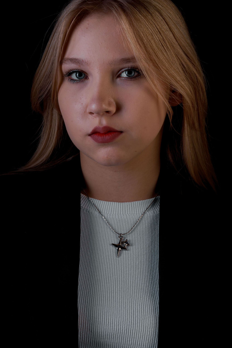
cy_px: 161
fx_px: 1866
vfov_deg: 10.7
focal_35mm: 193
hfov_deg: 7.1
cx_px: 111
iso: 100
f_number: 7.1
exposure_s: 1/125
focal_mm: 126
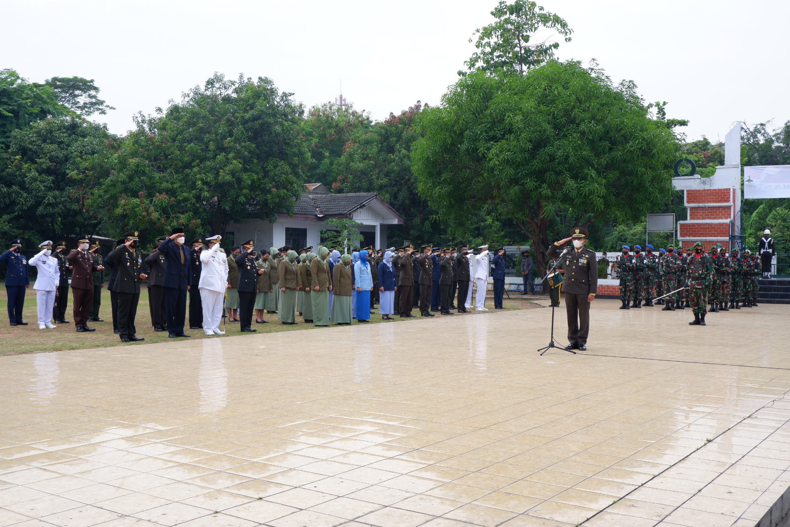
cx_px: 399
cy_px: 270
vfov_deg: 34.2
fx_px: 856
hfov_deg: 49.5
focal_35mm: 39
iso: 200
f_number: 9
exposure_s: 1/150
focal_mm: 25.6
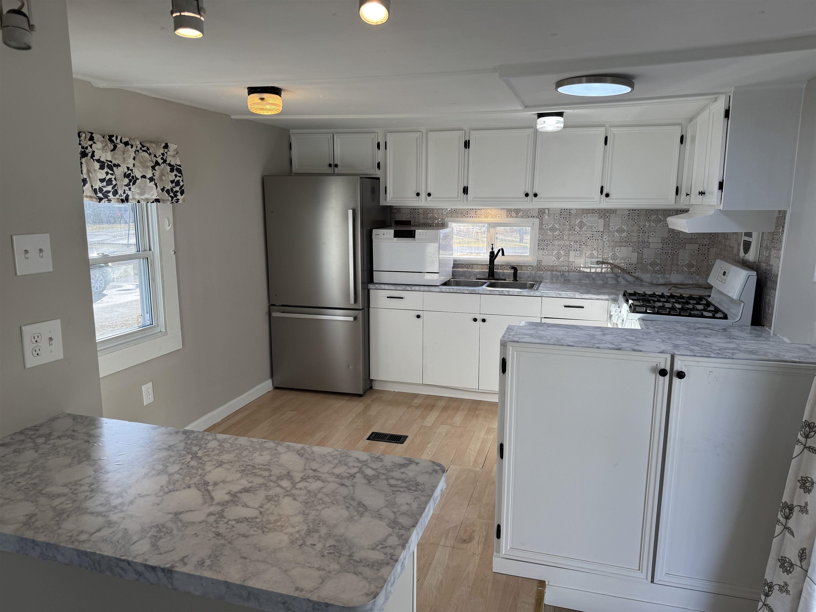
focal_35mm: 24
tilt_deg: -10.0
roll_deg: +0.0
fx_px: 566
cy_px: 306
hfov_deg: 71.6
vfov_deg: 56.8
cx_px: 408
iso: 80
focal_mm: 6.76
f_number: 1.78
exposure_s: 1/358
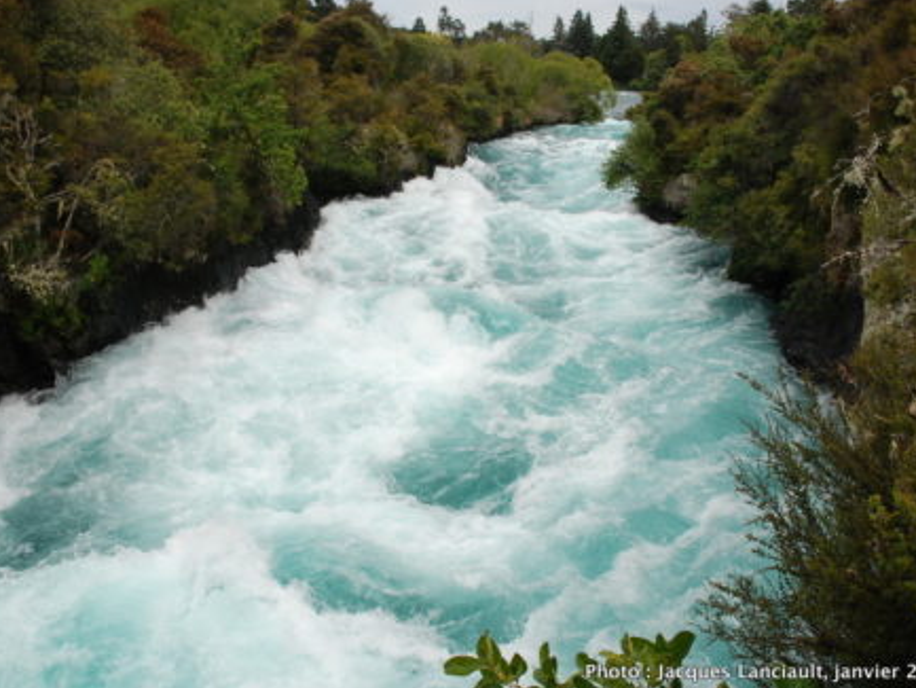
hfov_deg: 59.9
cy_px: 348
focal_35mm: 30
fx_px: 794
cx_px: 451
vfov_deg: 46.8
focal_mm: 18
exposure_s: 1/250
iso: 500
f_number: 22
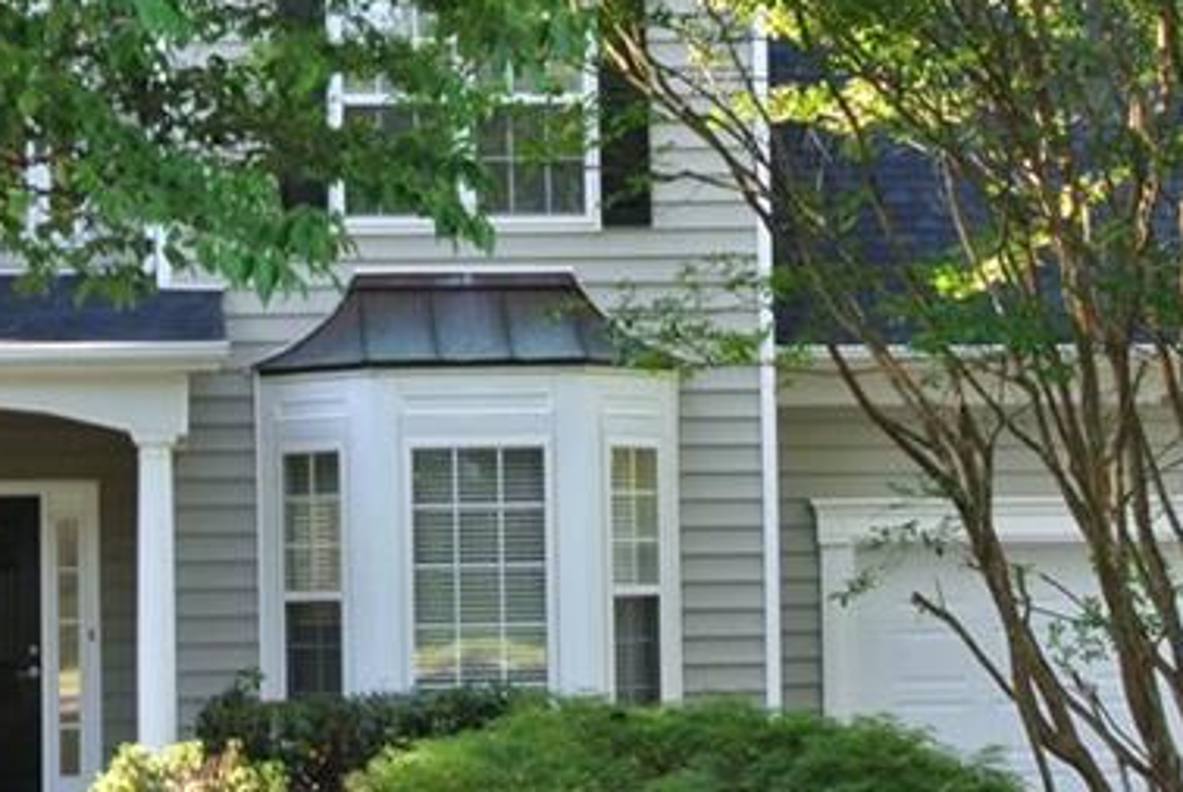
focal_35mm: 92
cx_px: 360
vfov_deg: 14.9
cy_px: 360
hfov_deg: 22.0
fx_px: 3027
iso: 400
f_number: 7.1
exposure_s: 1/60
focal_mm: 12.7
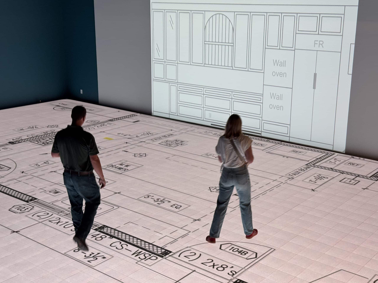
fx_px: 524
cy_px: 142
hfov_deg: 39.7
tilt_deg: -15.5
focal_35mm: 48
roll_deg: +0.0
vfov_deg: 30.3
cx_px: 189
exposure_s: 1/42
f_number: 1.78
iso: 64
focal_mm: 6.76
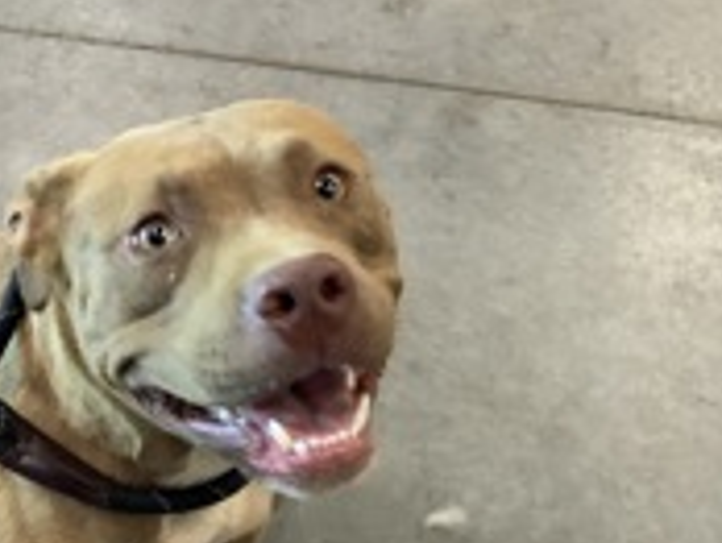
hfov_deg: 27.0
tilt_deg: -54.8
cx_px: 104
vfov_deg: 20.6
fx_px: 1462
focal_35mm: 70
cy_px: 495
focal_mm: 3
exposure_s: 1/60
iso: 200
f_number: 1.8
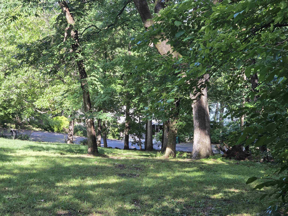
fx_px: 574
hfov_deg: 28.2
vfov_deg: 21.3
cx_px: 144
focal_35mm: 69
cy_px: 108
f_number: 2.4
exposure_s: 1/120
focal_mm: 7
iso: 25
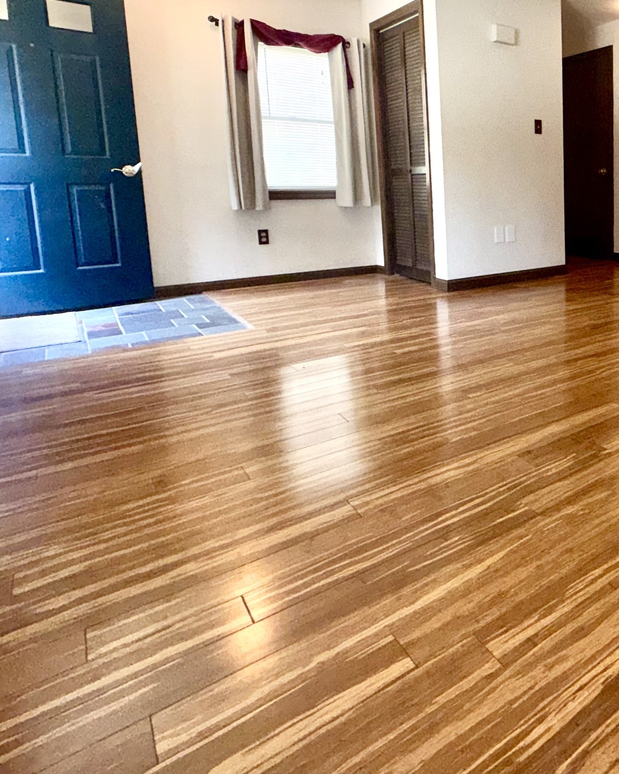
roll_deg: +0.1
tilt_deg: -6.7
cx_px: 593
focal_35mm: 25
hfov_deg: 48.6
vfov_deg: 66.2
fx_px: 573
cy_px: 256
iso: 64
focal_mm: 2.22
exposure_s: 1/60
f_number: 2.2
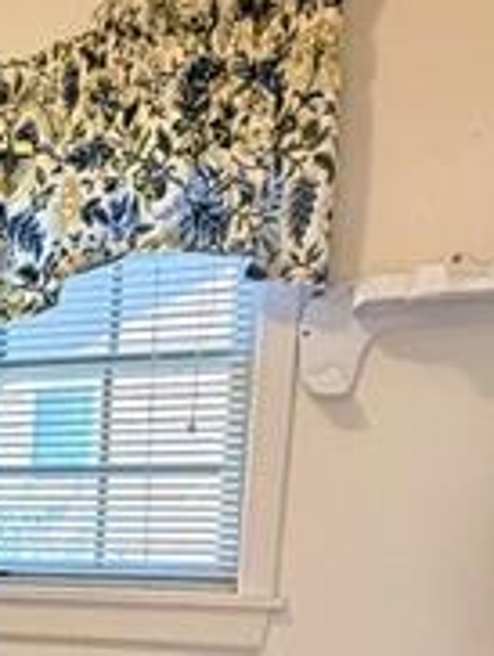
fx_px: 1120
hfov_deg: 20.6
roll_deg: -0.4
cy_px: 685
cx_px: -281
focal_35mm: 59
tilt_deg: -8.9
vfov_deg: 30.0
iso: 500
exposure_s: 1/60
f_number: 2.2
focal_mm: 2.22
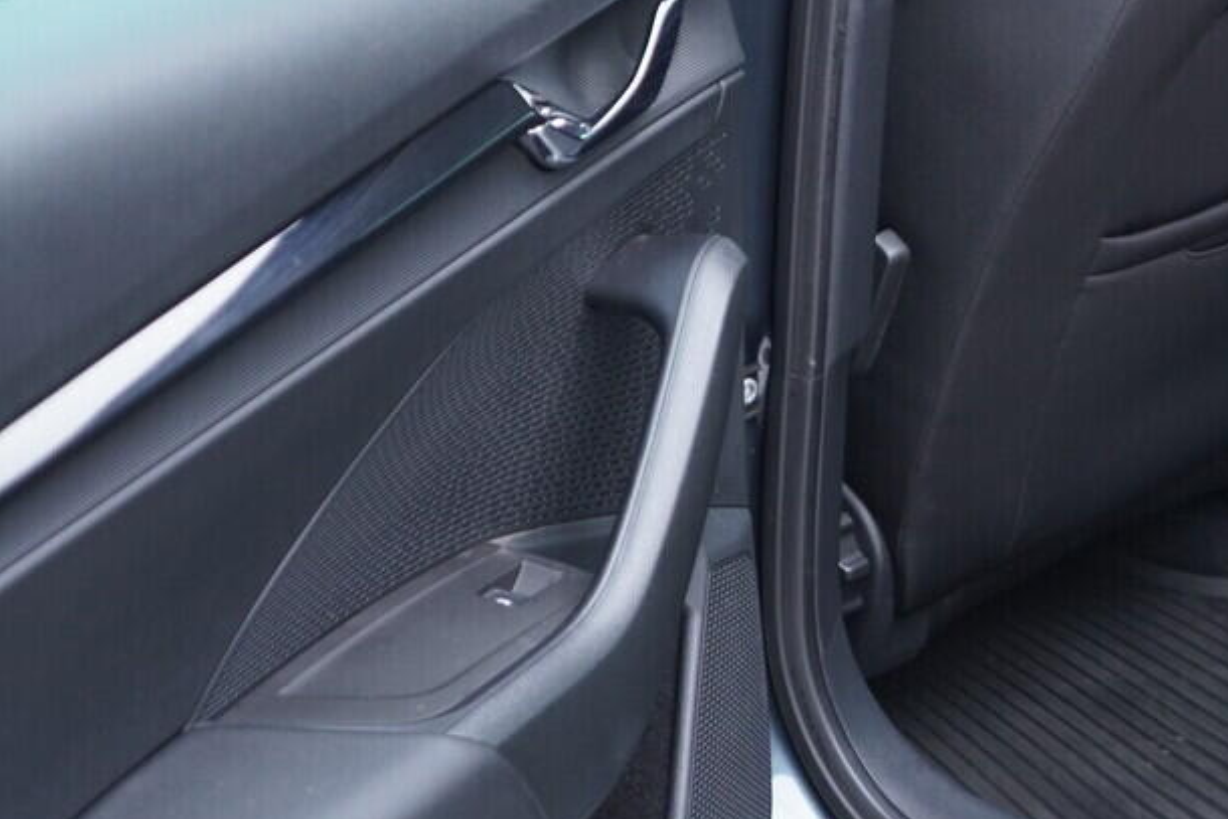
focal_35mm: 85
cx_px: 1254
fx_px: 2900
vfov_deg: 15.9
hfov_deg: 22.9
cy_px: 74
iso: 400
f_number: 2.8
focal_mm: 24
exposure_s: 1/40
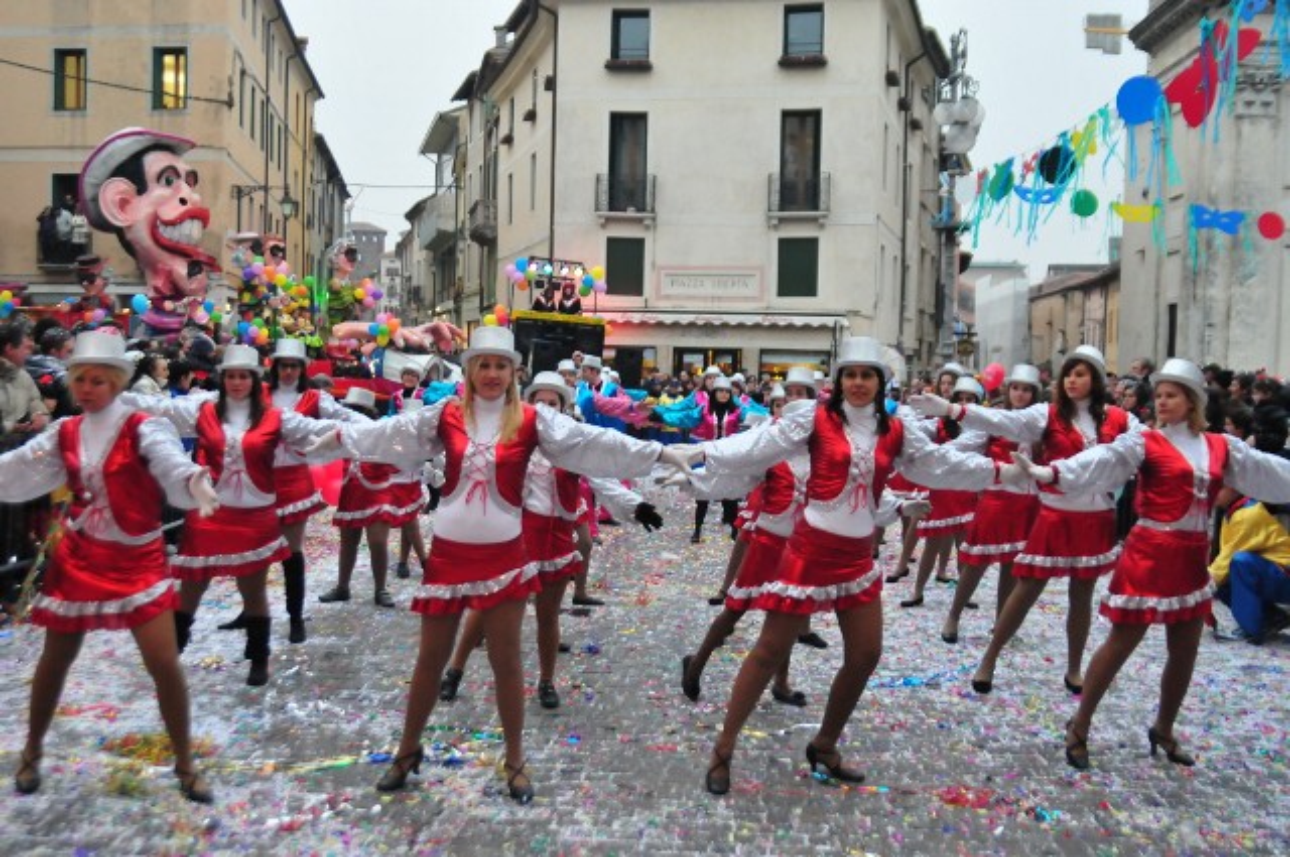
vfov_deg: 36.8
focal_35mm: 36
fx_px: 1288
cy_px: 428
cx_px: 645
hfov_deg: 53.2
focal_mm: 24
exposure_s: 1/400
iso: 1600
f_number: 2.8
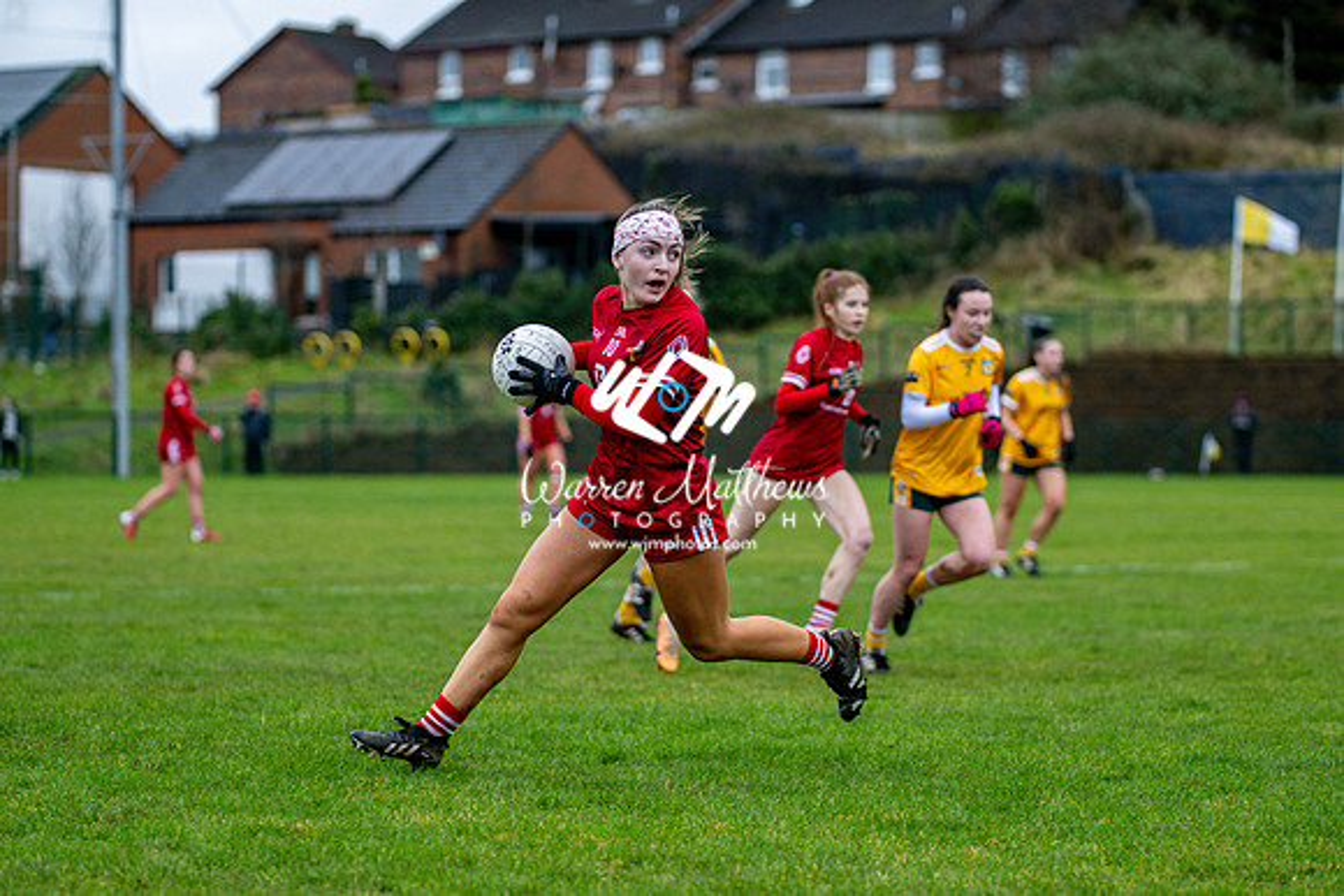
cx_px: 672
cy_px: 448
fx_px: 5041
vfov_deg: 10.2
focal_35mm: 135
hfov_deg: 15.2
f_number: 2.8
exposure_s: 1/1000
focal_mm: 135
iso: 1250
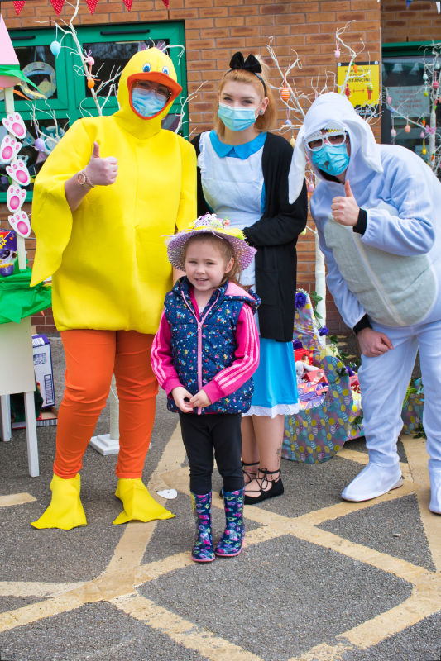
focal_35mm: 52
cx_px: 220
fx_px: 956
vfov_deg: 38.2
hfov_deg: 26.0
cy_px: 330
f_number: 9
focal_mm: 35
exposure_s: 1/800
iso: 640
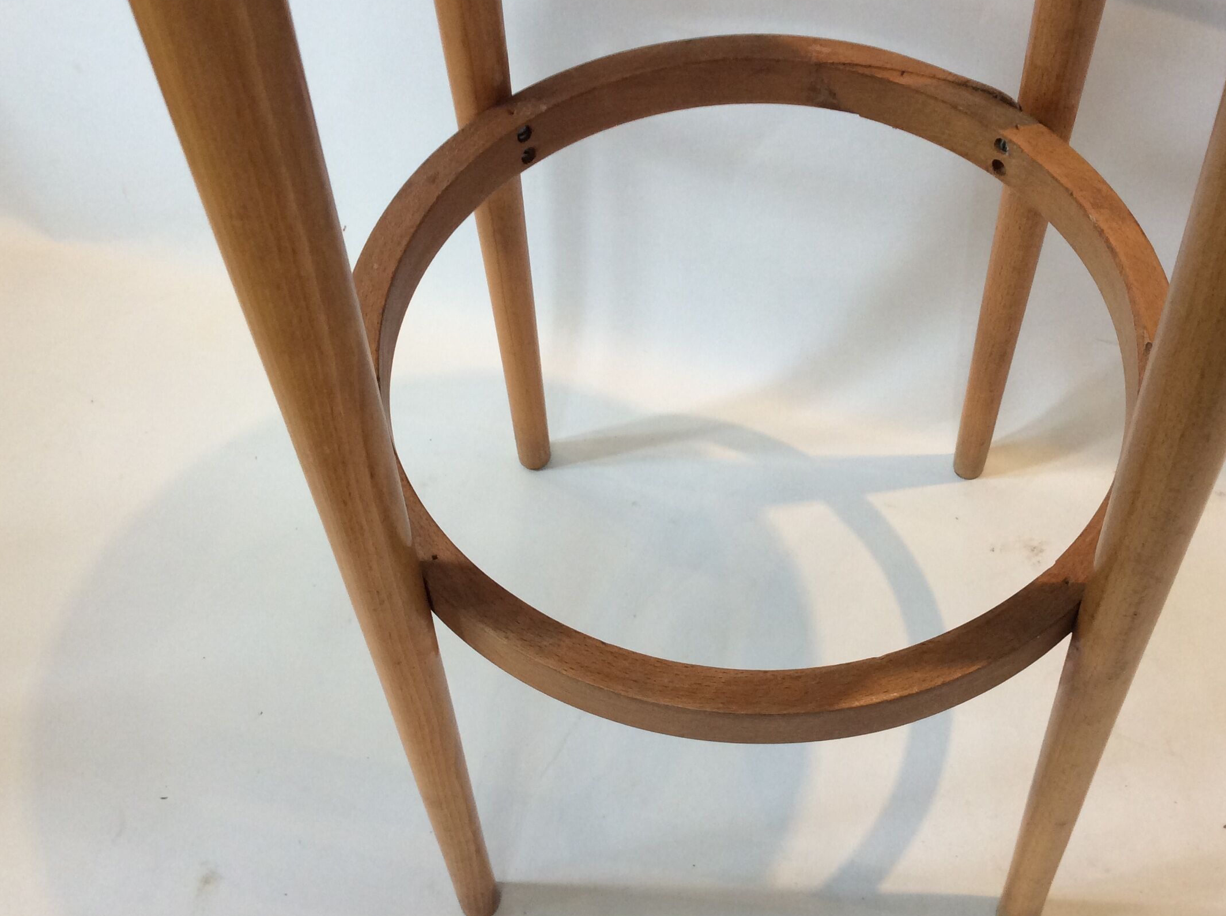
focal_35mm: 39
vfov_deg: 36.7
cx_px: 709
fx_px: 1379
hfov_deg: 47.8
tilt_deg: -59.2
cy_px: 495
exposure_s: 1/25
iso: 64
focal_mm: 3.3
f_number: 2.4
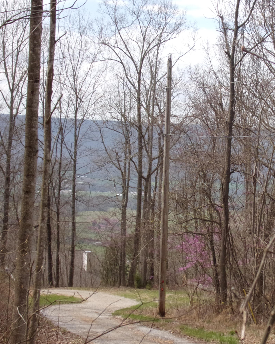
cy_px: 183
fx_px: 814
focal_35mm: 80
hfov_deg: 19.1
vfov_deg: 23.8
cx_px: 192
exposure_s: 1/400
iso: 80
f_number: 4.3
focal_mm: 9.8
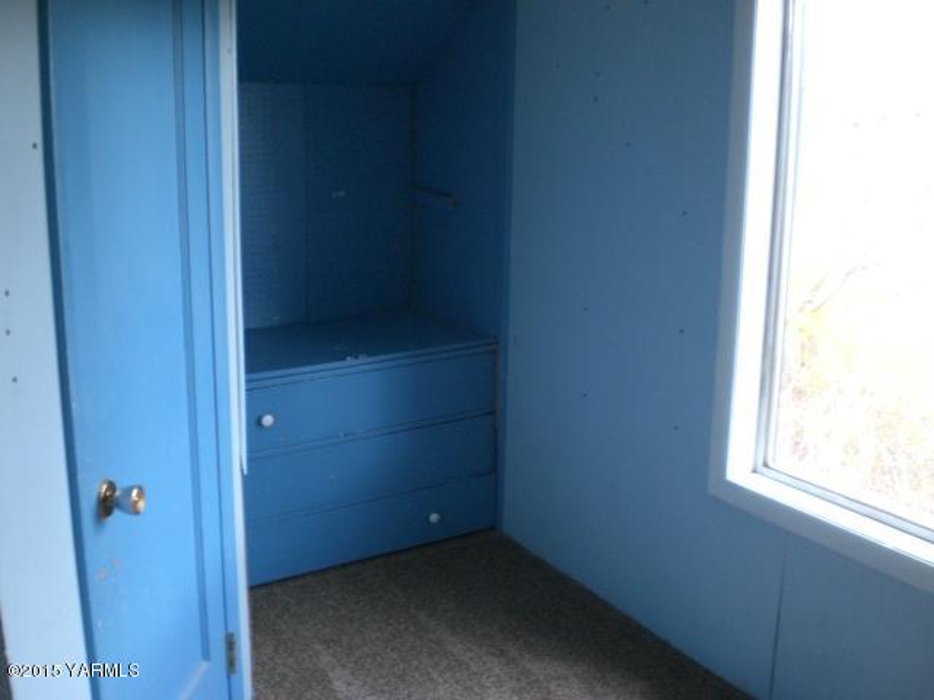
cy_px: 350
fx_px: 1025
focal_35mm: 38
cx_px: 467
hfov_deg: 49.0
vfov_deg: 37.7
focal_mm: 6.3
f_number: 3.1
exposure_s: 1/60
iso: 200
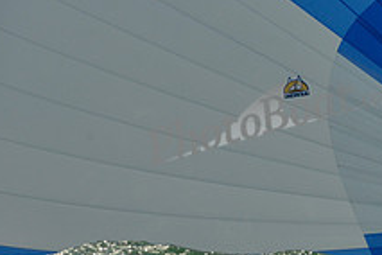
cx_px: 495
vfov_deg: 2.5
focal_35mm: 545
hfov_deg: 3.8
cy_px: 186
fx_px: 5783
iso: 280
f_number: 8
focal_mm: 200
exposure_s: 1/1600
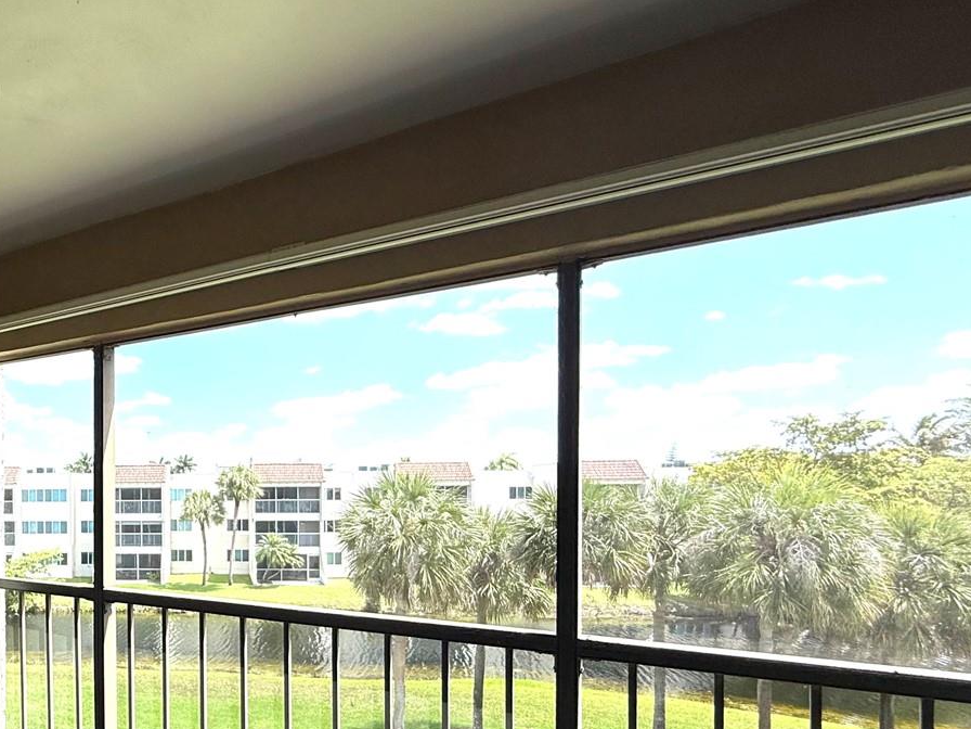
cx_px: 159
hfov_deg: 62.0
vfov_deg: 53.3
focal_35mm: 25
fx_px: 701
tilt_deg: -0.5
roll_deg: -0.4
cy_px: 510
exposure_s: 1/672
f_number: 2.2
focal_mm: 2.22
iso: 50
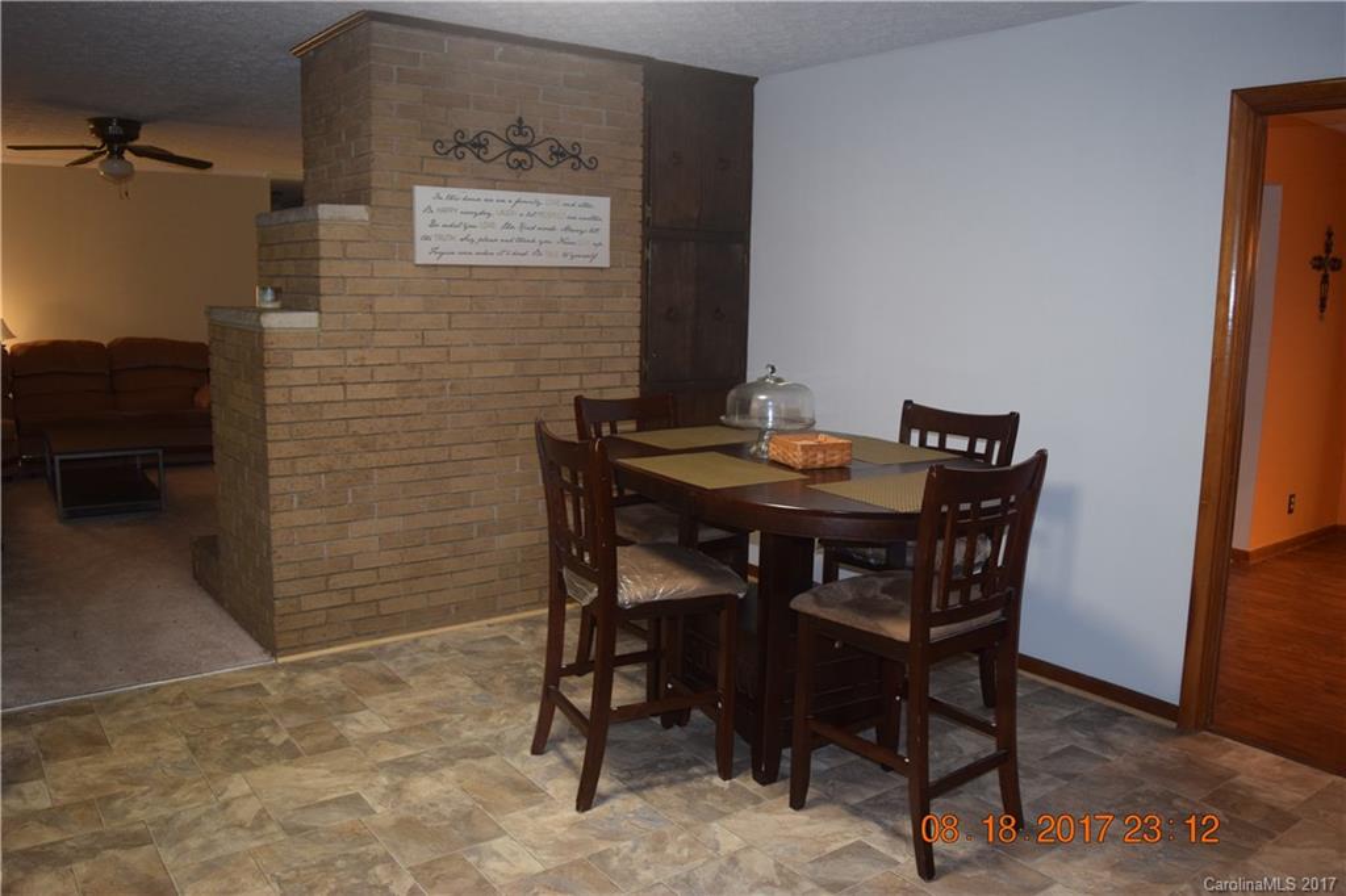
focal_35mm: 27
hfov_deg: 67.4
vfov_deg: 47.9
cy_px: 448
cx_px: 673
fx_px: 1009
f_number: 3.5
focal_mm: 18
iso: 1100
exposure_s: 1/60
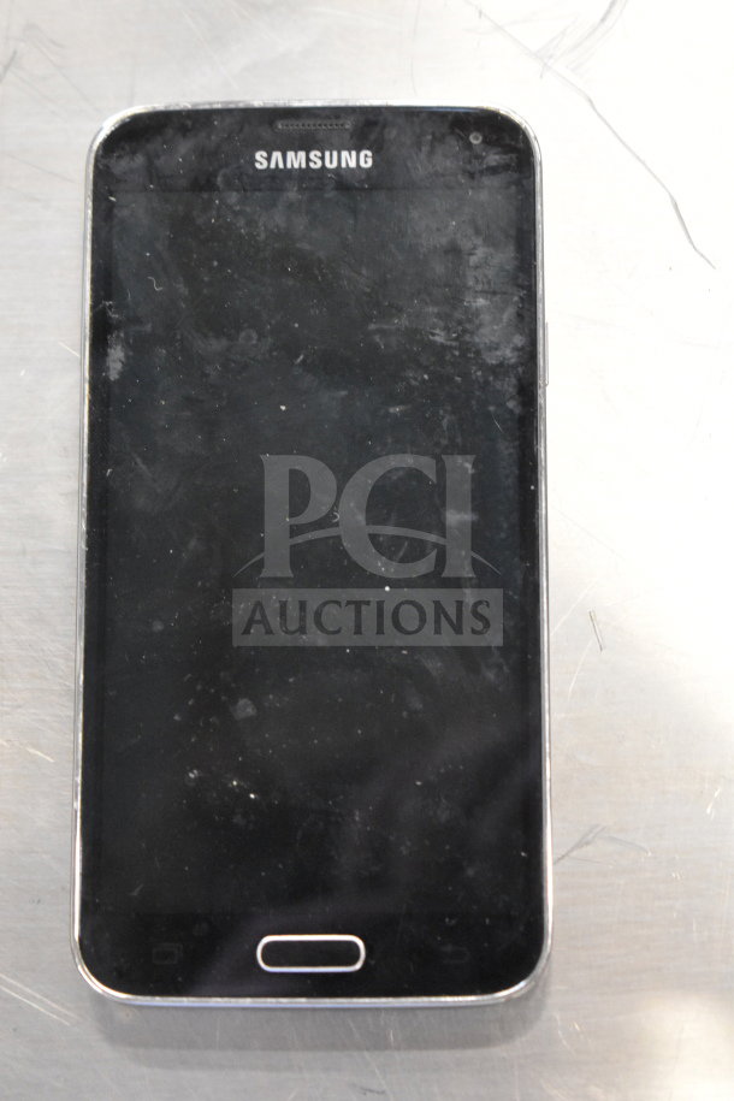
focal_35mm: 82
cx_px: 367
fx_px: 2523
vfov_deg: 24.6
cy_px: 550
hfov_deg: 16.6
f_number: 5.6
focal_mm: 55
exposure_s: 1/100
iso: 8000
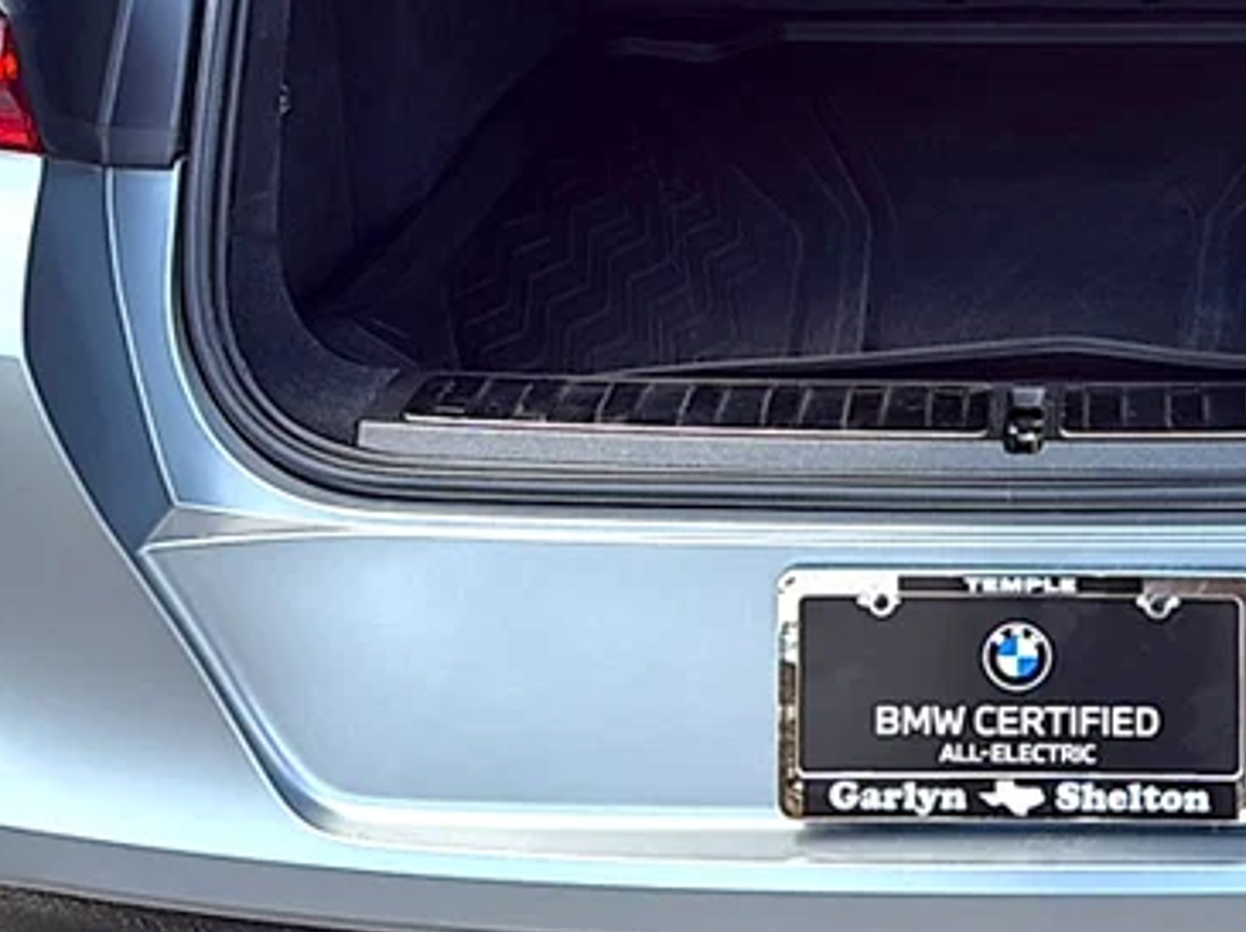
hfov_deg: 37.7
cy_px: 118
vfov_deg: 29.2
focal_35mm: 48
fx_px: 1726
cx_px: 1062
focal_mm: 6.76
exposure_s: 1/539
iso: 80
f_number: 1.78
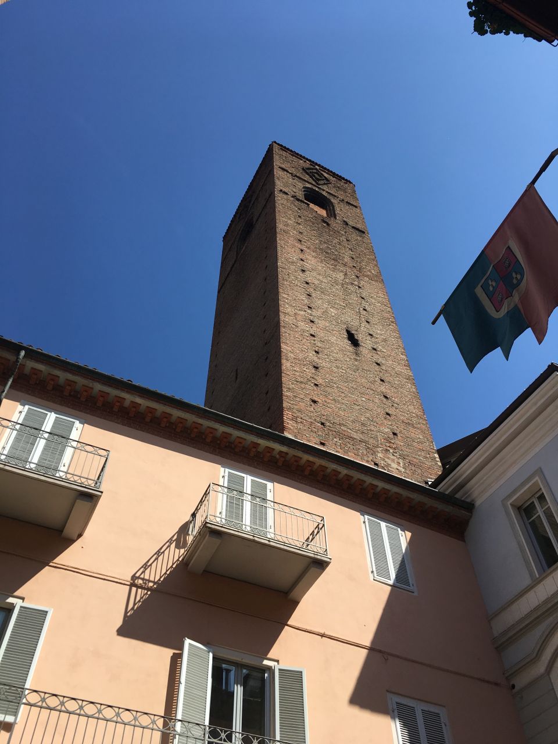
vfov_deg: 61.7
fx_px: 623
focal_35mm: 29
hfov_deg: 48.2
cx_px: 279
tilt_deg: +55.1
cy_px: 372
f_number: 2.2
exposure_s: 1/1923
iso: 25
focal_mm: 4.15
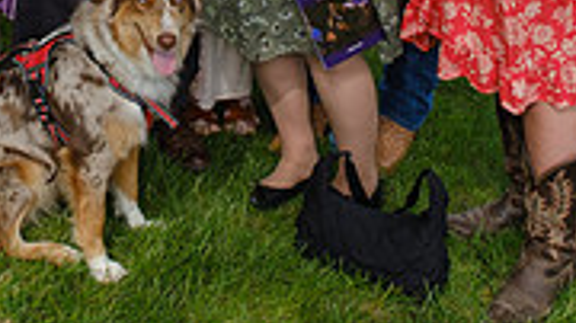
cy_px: -289
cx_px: 64
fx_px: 1236
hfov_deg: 25.5
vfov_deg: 13.2
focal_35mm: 81
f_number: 10
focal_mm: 16
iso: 400
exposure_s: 1/250
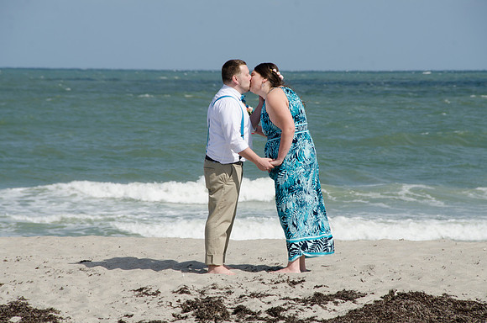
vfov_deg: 5.4
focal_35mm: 255
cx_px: 244
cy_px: 162
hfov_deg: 8.1
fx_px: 3442
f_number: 11
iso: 100
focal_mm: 170
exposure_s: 1/250
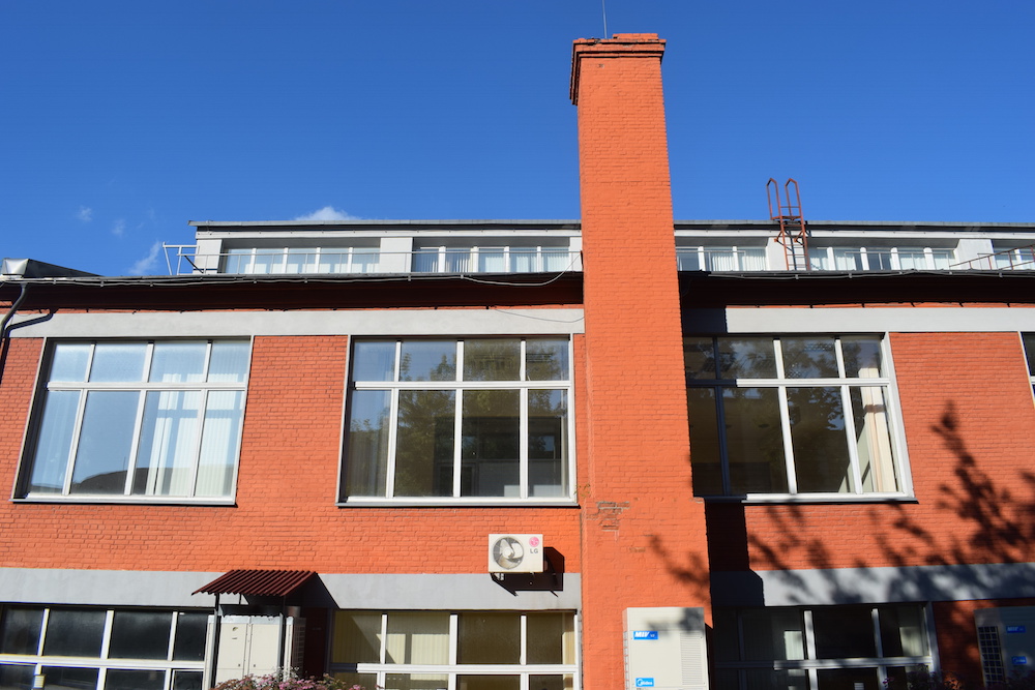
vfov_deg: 47.9
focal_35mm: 27
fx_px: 776
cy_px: 345
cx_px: 518
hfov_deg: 67.4
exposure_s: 1/400
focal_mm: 18
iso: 200
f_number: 10
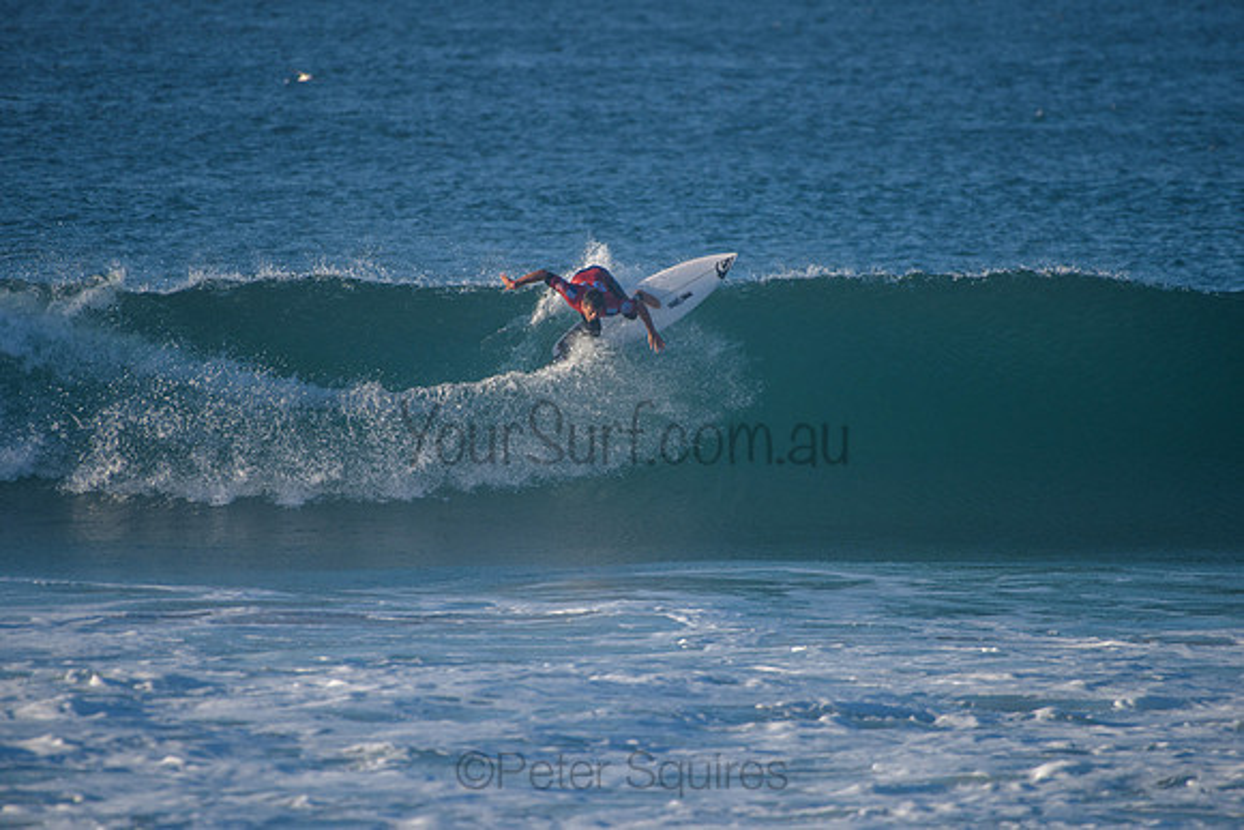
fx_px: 18652
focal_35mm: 540
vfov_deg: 2.5
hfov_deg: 3.8
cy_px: 395
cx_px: 624
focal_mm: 500
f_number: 5.6
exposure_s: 1/2000
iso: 320
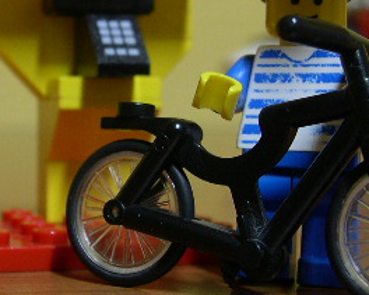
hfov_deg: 21.0
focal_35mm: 90
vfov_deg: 17.0
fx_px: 983
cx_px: 70
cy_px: 81
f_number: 2.8
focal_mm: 8
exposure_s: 1/4.8
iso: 119
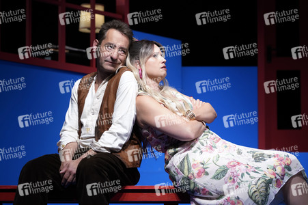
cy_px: 102
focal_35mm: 158
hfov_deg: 13.0
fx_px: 1351
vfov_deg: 8.7
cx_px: 154
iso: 2000
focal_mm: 158
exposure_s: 1/500
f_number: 5.6
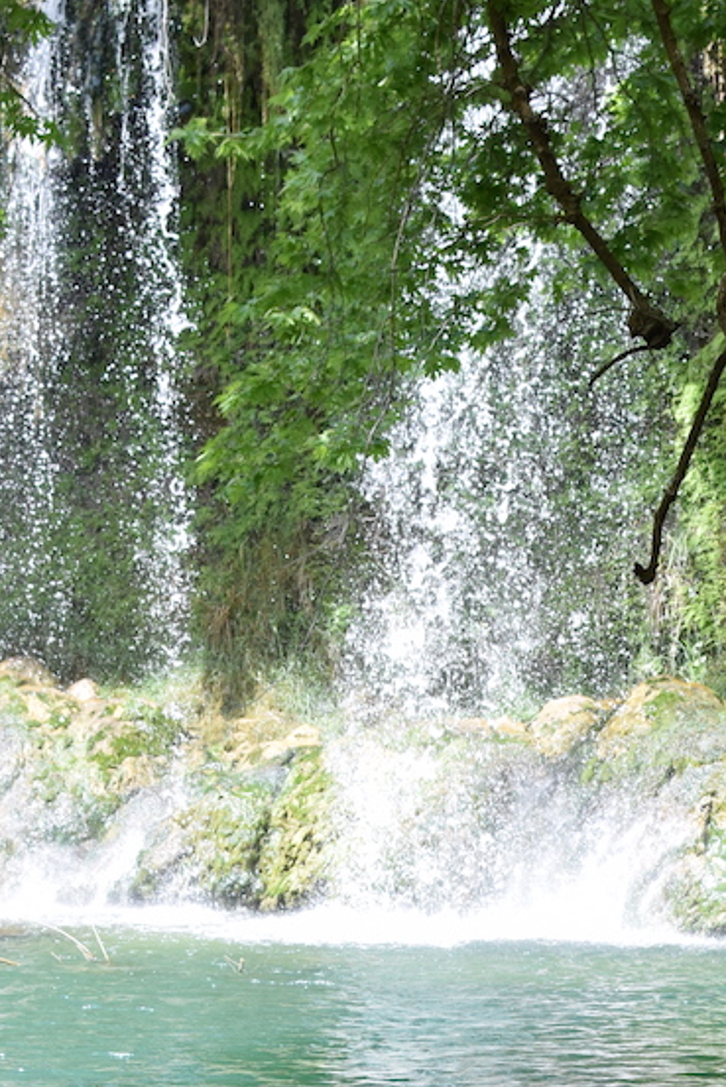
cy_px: 1038
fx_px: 4303
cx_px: 693
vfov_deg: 14.2
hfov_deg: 9.6
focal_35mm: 142
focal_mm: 35
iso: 400
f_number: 4.5
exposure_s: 1/640
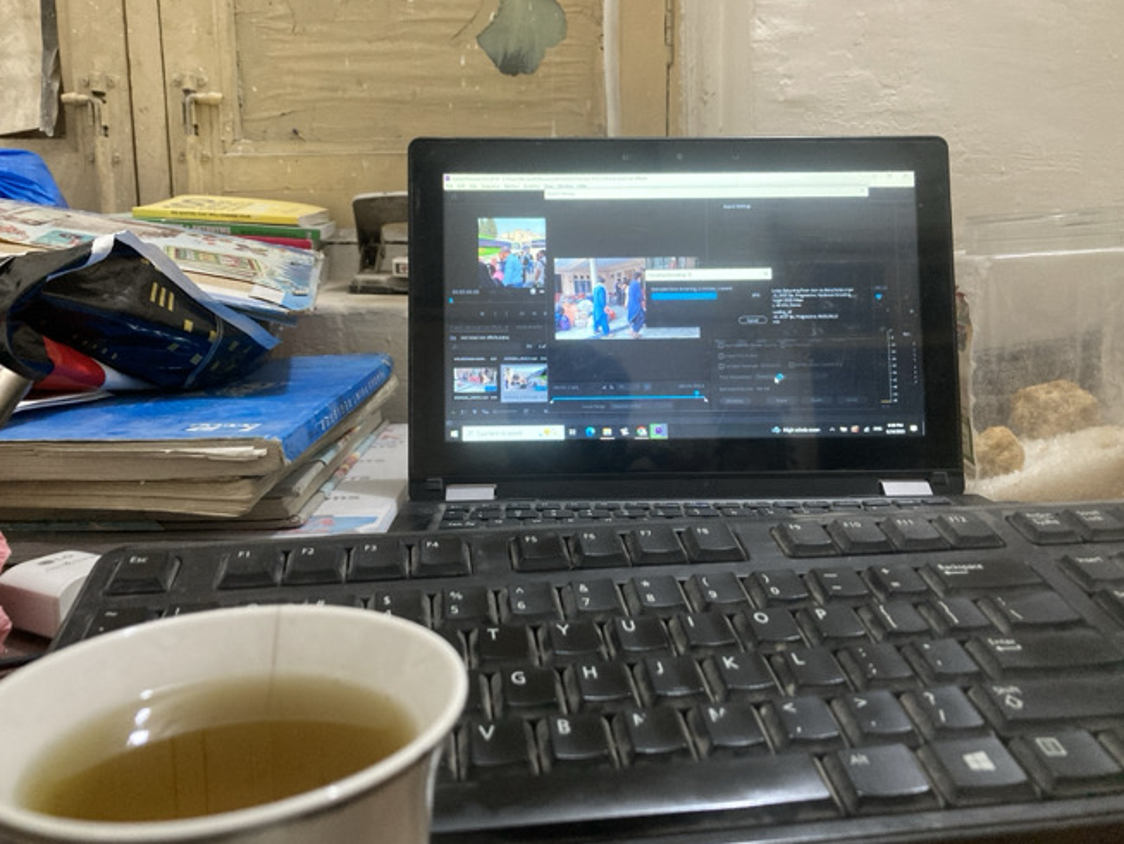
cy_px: 406
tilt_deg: -8.8
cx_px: 577
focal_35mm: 30
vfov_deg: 46.8
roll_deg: -0.1
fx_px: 974
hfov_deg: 59.9
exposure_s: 1/40
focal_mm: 3.99
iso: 320
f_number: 1.8
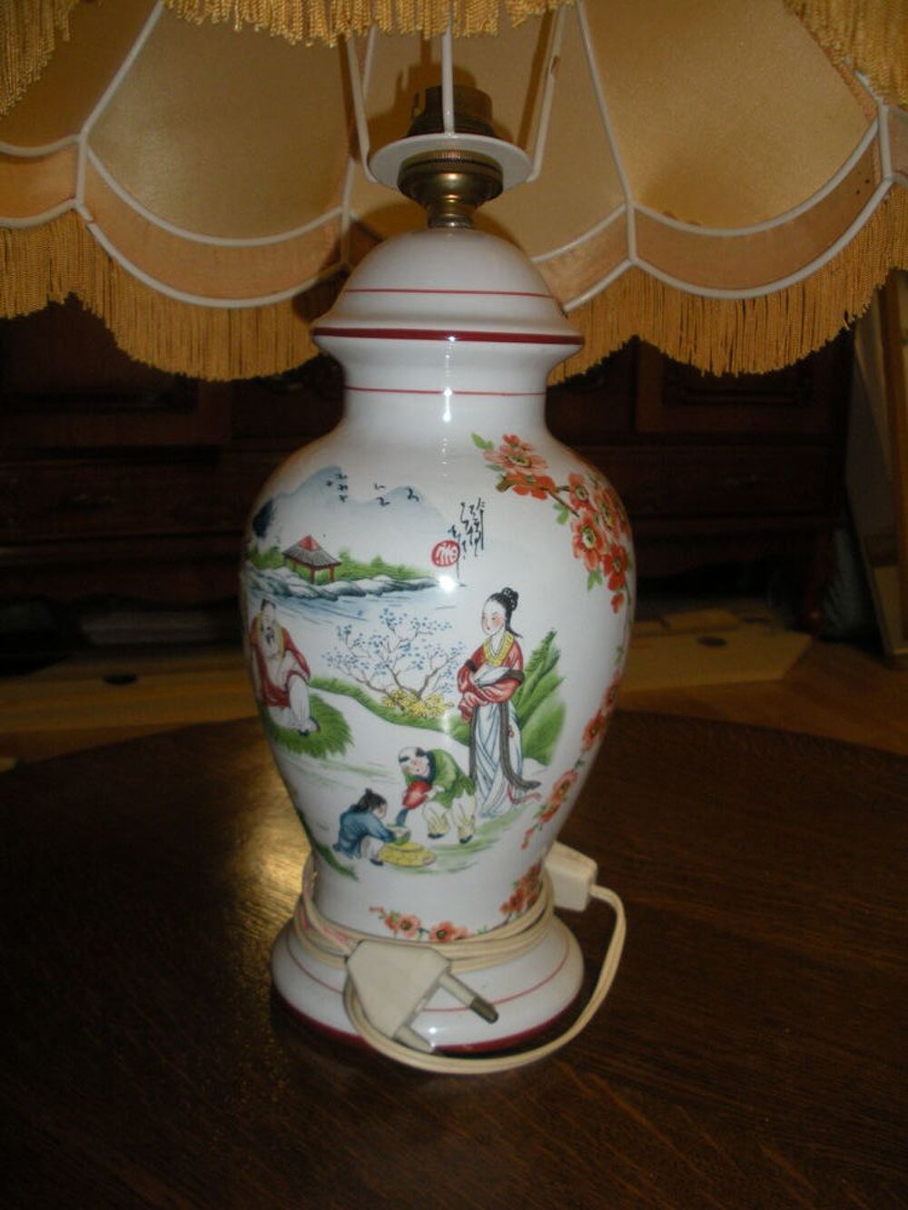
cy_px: 605
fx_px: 1224
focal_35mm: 35
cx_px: 454
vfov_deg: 52.6
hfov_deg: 40.7
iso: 200
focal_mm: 6.3
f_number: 3.5
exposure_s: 1/60
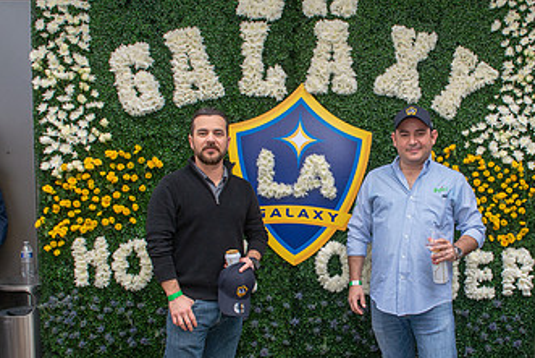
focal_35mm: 42
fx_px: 624
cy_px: 221
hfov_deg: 45.7
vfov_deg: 31.8
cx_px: 352
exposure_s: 1/160
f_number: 6.3
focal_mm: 24
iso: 500
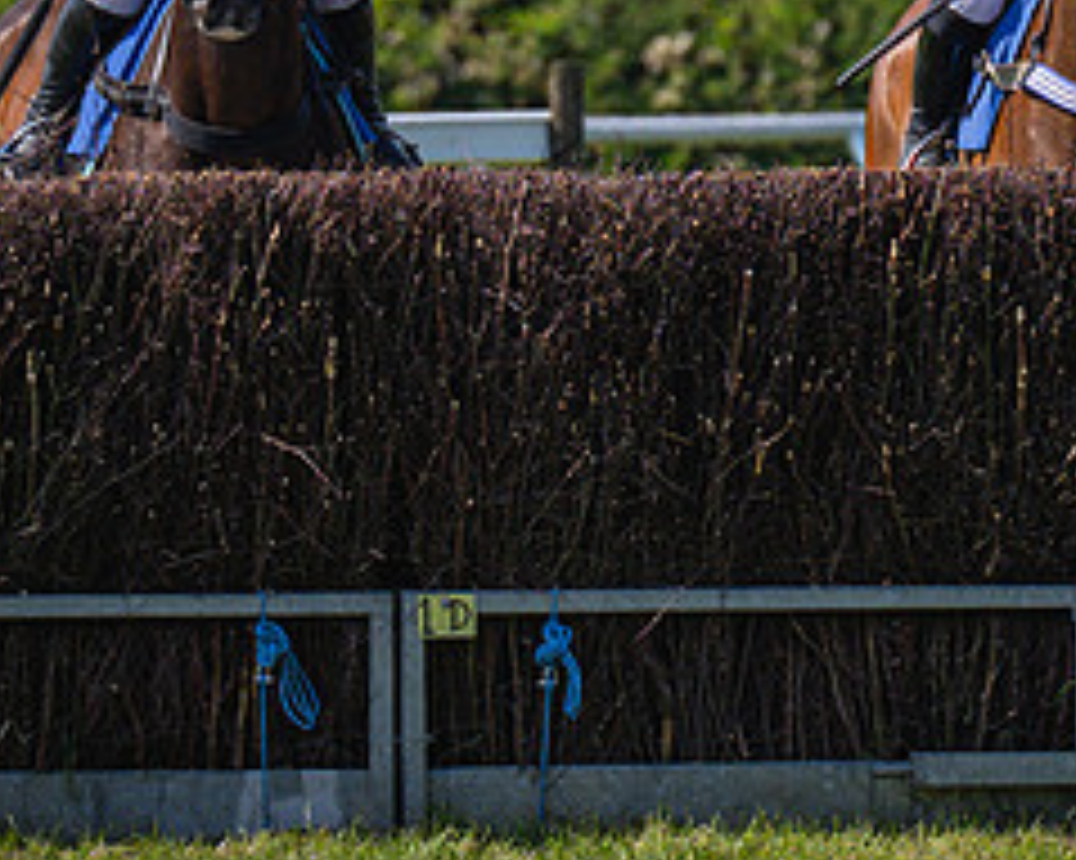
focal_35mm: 1309
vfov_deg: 1.2
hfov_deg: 1.5
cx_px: 1184
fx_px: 41669
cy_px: 17
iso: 200
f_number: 4.5
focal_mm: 200
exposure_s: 1/1600
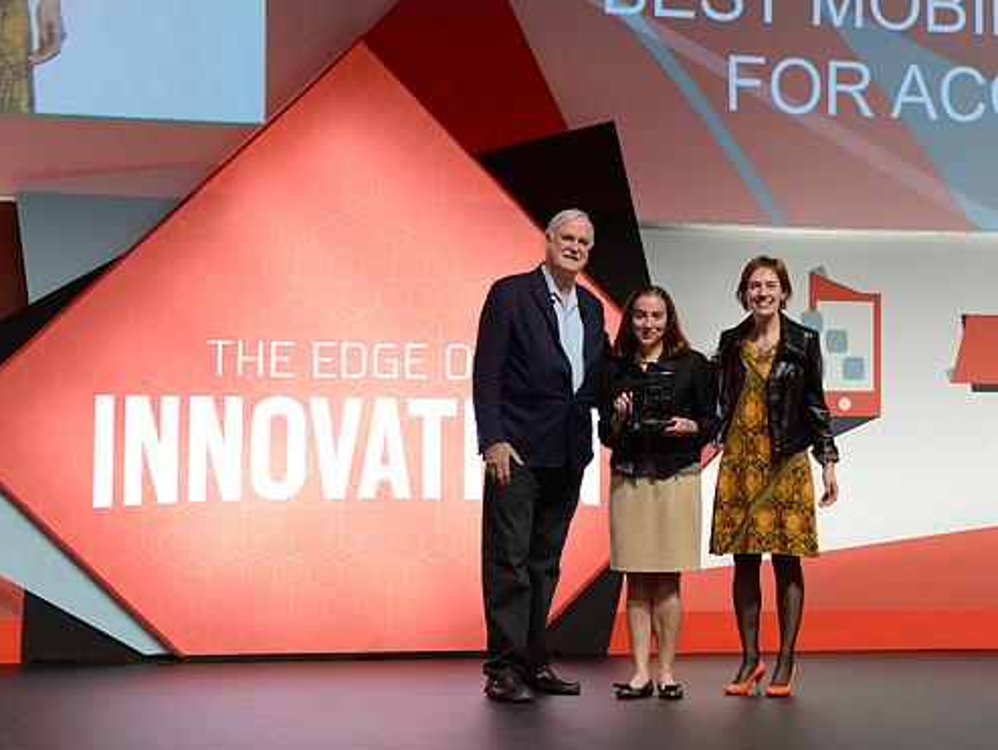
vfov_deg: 18.7
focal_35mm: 79
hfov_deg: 24.7
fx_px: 2279
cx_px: 550
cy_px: 375
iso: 2500
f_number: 8
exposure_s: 1/125
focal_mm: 70
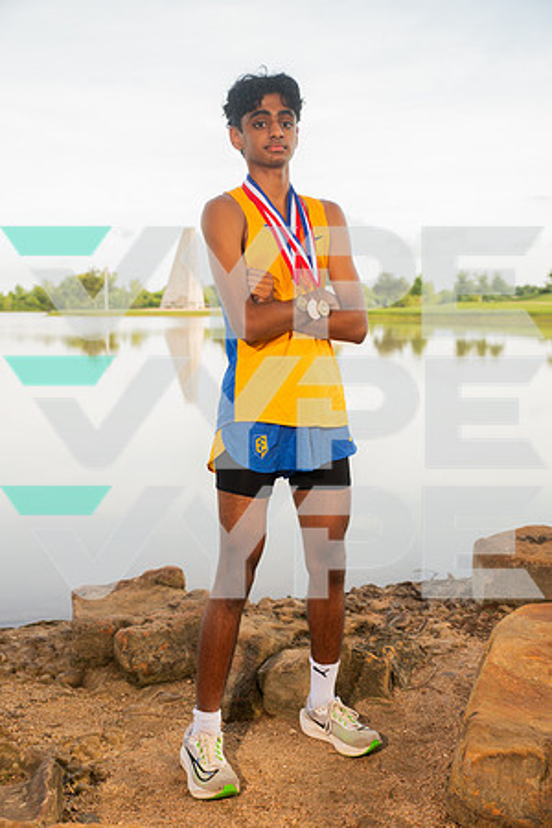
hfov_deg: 33.4
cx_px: 276
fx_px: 920
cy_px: 414
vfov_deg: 48.5
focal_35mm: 40
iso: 250
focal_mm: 40
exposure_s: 1/400
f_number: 4.5
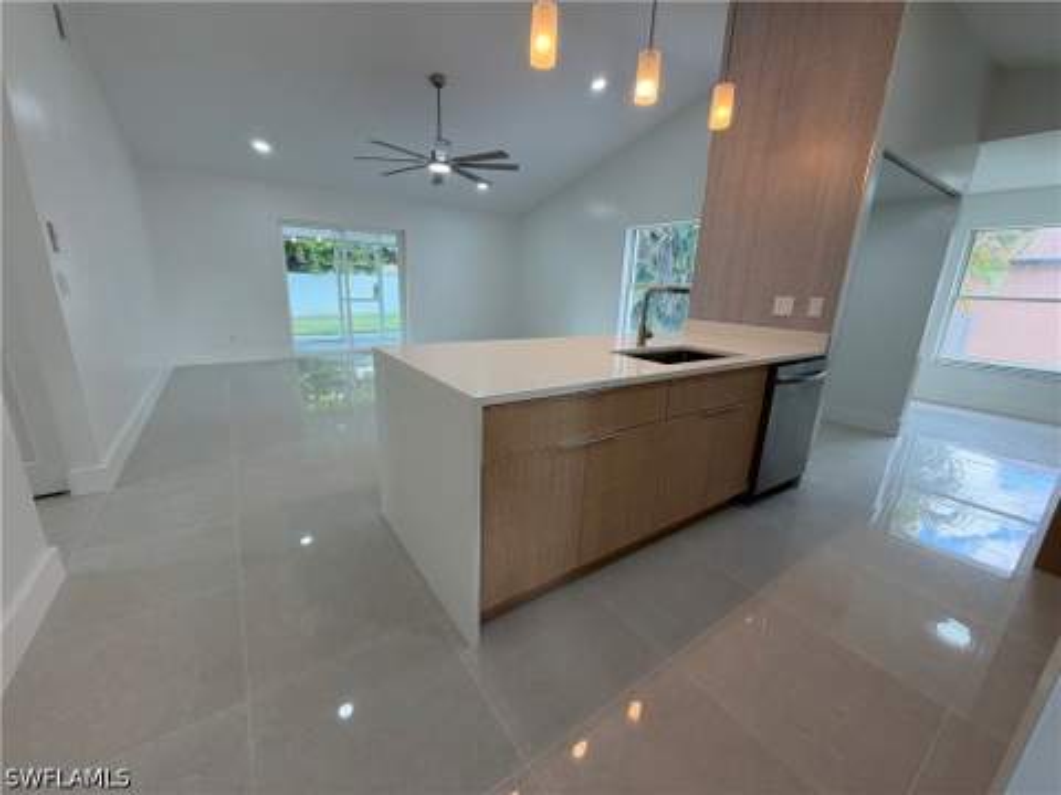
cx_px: 530
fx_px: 429
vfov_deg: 85.7
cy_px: 398
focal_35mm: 14
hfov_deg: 102.1
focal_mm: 2.22
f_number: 2.2
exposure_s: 1/120
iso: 100
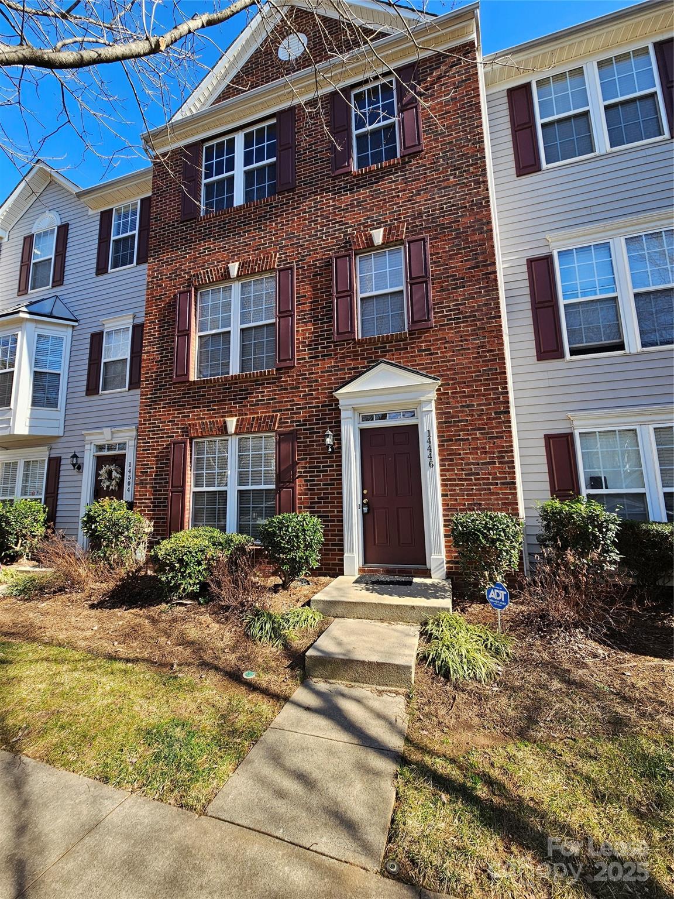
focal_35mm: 13
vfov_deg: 106.2
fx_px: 337
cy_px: 450
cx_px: 337
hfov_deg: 89.9
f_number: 2.2
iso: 50
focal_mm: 2.2
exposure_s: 1/601
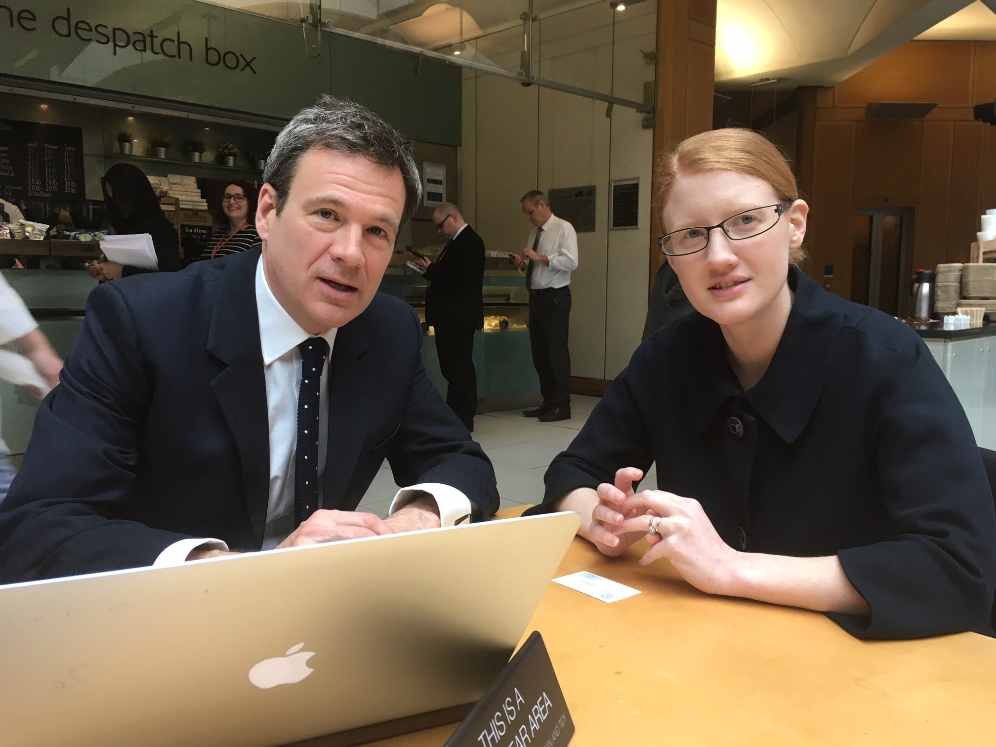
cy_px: 374
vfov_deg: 48.2
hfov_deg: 61.7
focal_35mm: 29
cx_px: 498
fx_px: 834
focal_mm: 4.15
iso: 40
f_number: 2.2
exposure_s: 1/33
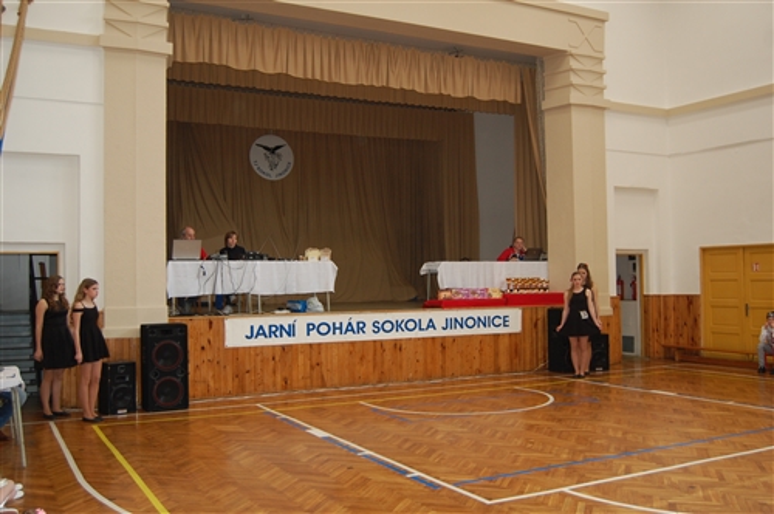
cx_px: 387
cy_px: 257
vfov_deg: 38.3
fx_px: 741
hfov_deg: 55.2
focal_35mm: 34
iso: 400
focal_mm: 23
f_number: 3.8
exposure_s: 1/60
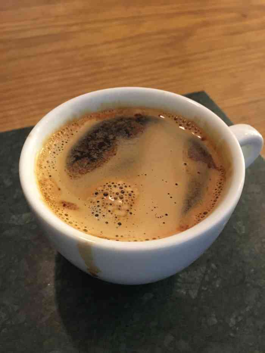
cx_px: 132
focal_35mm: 29
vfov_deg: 61.7
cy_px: 176
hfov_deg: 48.2
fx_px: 296
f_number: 2.2
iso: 320
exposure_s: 1/17
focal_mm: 4.15
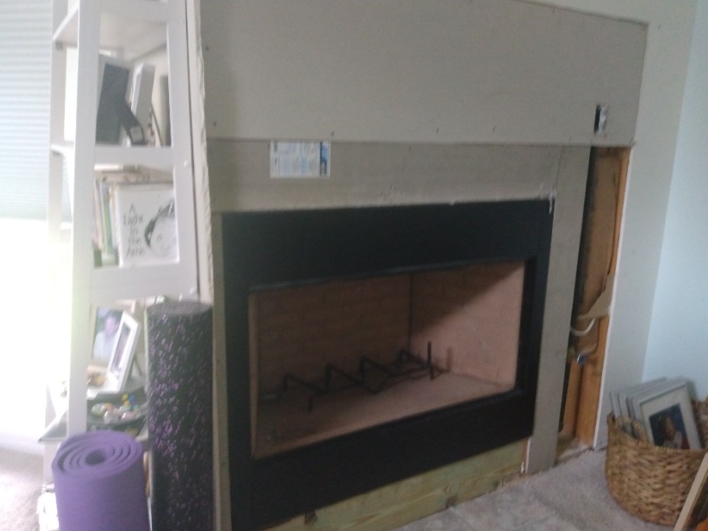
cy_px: 276
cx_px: 355
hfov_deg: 79.0
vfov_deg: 63.4
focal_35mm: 21
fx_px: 430
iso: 697
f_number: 2
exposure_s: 1/30
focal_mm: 3.54
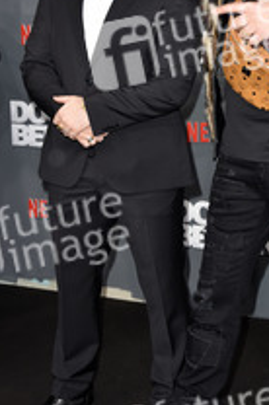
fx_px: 821
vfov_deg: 27.6
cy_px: 142
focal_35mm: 73
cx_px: 242
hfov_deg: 18.3
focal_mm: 38
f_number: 5.6
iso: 250
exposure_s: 1/200
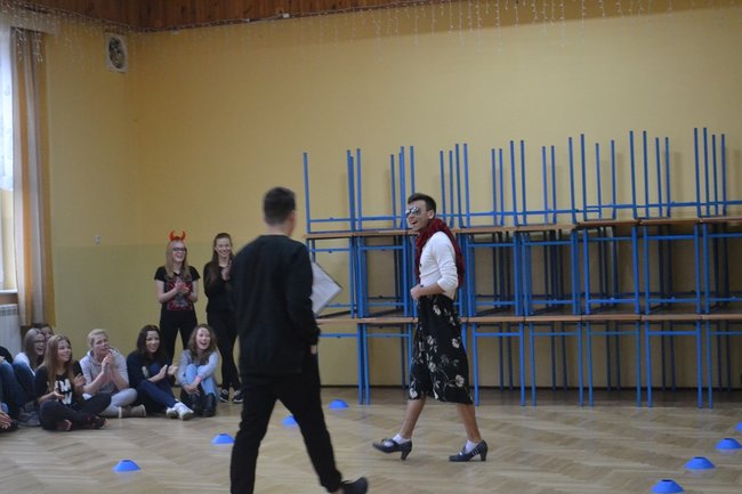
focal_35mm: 69
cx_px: 371
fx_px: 1422
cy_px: 247
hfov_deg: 29.3
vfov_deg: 19.7
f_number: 5.3
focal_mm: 46
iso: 3200
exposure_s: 1/60
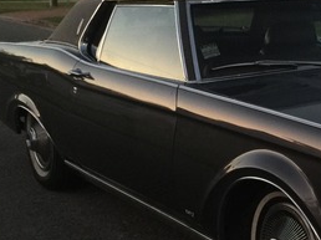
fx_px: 834
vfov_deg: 16.4
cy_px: 141
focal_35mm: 90
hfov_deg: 20.9
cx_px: 340
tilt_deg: -10.6
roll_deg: -1.3
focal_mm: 4.15
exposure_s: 1/4
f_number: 2.2
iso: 100
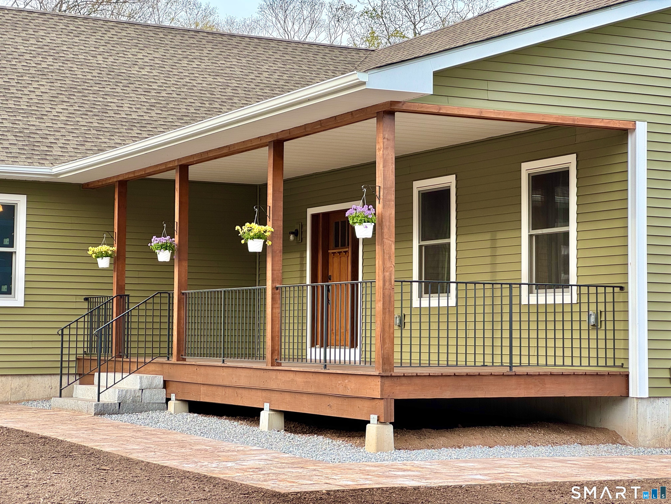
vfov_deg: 19.1
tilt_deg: +3.3
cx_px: 336
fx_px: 1493
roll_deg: -0.6
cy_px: 252
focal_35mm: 77
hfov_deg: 25.3
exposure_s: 1/99
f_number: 2.8
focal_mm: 9
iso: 25
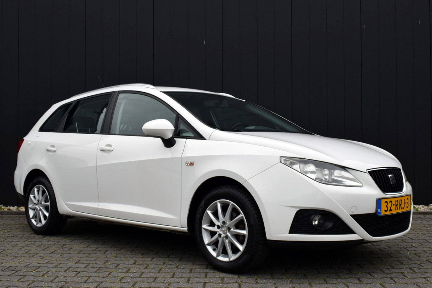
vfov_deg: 29.9
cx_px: 216
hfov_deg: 43.6
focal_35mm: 45
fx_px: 540
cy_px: 144
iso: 200
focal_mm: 30
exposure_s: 1/400
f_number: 10
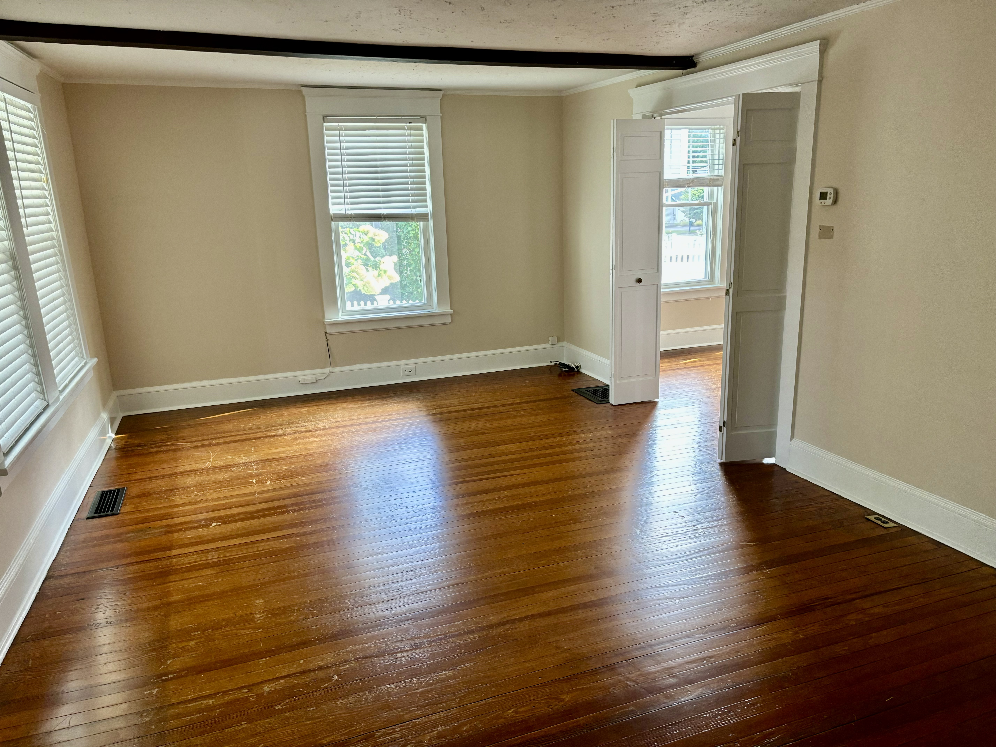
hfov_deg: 67.3
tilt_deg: -15.4
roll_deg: +2.0
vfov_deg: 53.1
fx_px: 748
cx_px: 498
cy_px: 374
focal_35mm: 26
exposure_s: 1/60
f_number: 1.6
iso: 160
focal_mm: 5.96
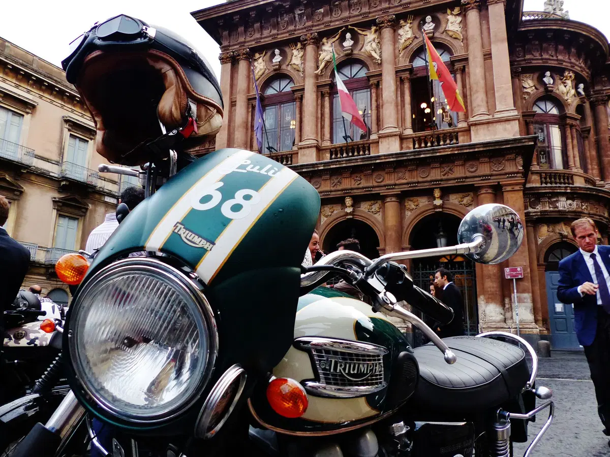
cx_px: 305
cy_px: 228
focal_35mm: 25
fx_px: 441
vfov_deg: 54.9
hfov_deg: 69.4
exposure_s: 1/60
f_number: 2.8
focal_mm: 4.5
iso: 160
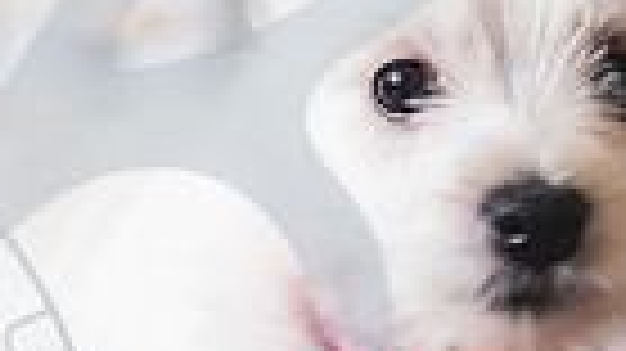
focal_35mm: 372
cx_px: -135
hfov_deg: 5.8
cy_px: 137
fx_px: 6171
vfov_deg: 3.3
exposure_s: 1/125
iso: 500
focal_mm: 85
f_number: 1.8
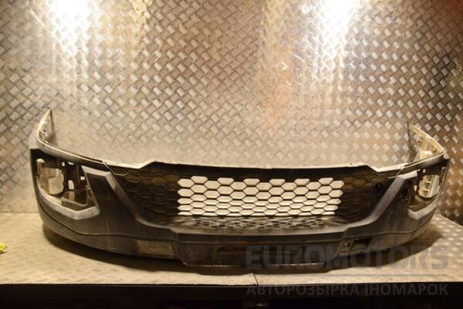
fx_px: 424
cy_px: 154
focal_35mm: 33
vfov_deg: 40.0
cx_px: 232
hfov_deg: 57.2
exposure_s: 1/200
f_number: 7.1
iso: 800
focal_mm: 22
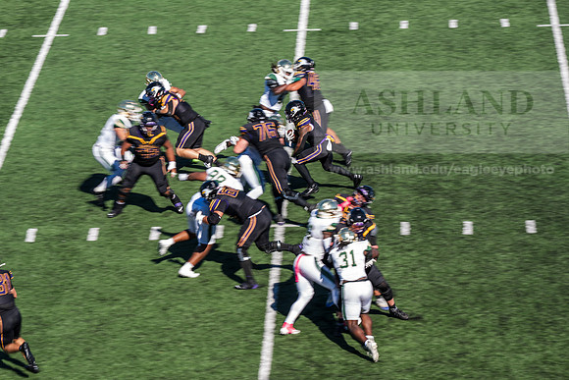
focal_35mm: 218
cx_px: 265
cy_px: 179
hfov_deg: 9.4
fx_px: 3445
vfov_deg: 6.3
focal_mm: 195
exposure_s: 1/80
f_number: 8
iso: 32
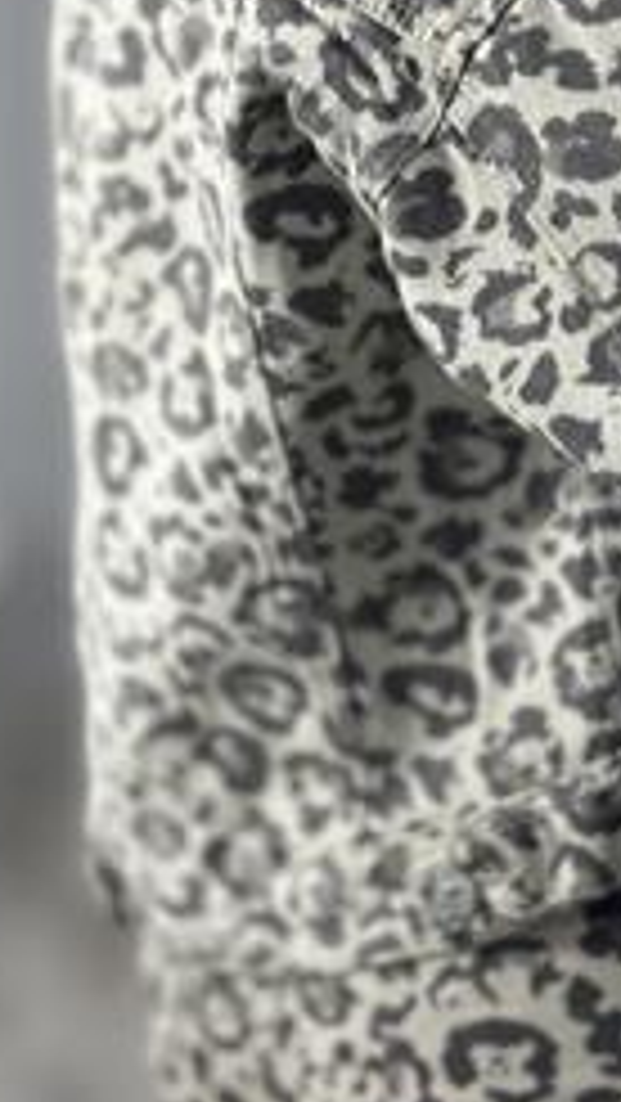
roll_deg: +8.1
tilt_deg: -36.6
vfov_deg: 24.1
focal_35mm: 88
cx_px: 414
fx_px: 2573
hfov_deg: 13.7
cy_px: 358
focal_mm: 6.86
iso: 80
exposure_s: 1/100
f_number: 1.78
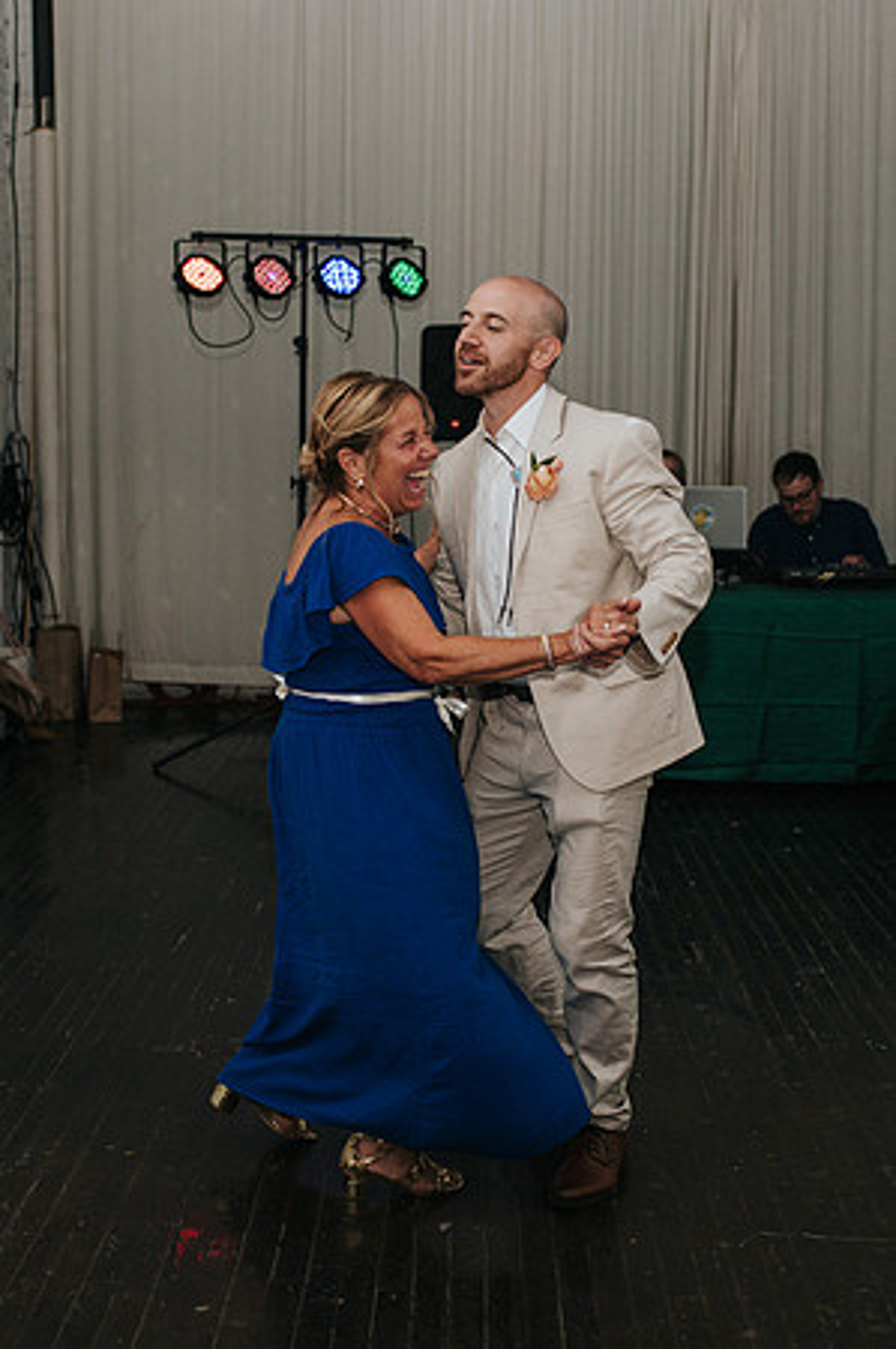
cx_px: 375
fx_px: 1967
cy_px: 674
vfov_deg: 37.8
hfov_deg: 25.6
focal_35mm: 53
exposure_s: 1/200
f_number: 2.8
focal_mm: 35
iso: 1000
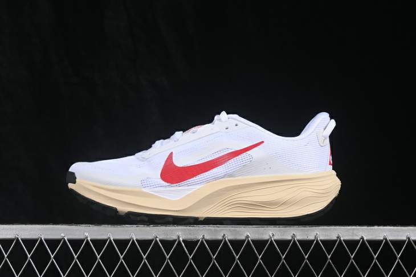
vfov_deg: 18.2
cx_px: 208
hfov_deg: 27.0
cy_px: 138
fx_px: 866
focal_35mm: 75
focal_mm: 50
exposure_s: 1/80
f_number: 8
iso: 160
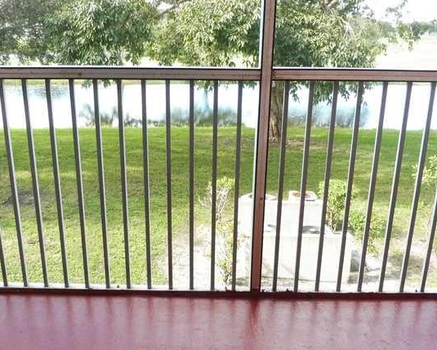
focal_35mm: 35
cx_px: 185
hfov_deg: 51.3
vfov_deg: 42.2
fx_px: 453
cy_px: 191
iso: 200
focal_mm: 4.3
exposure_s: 1/100
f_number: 3.3
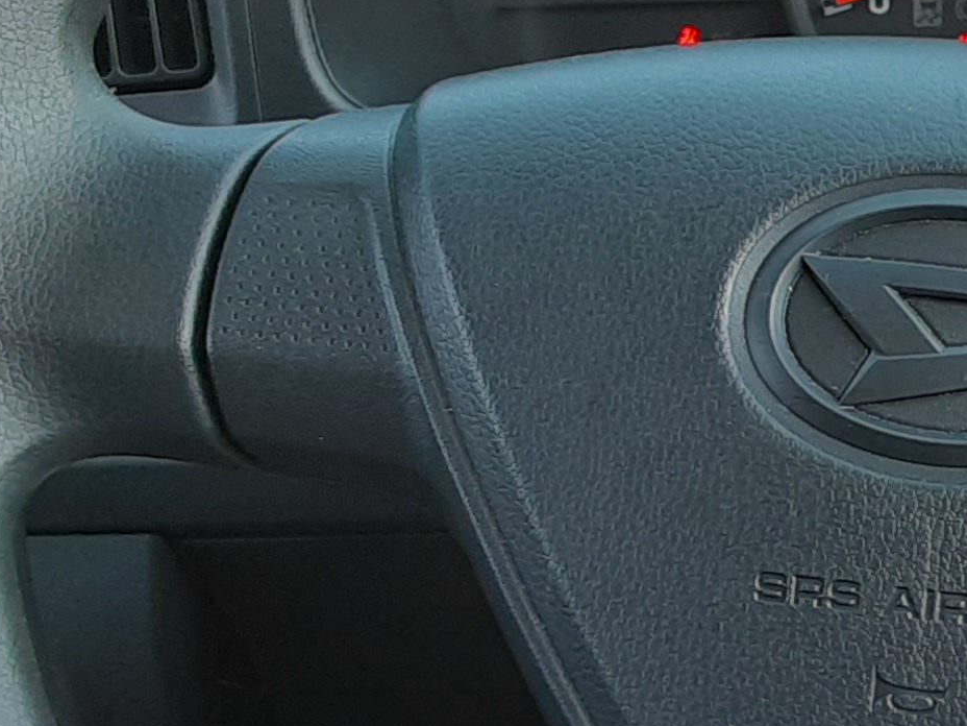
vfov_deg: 15.6
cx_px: 1002
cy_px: 421
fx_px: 2654
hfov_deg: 19.9
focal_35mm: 95
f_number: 1.9
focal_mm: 2.91
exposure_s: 1/110
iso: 40
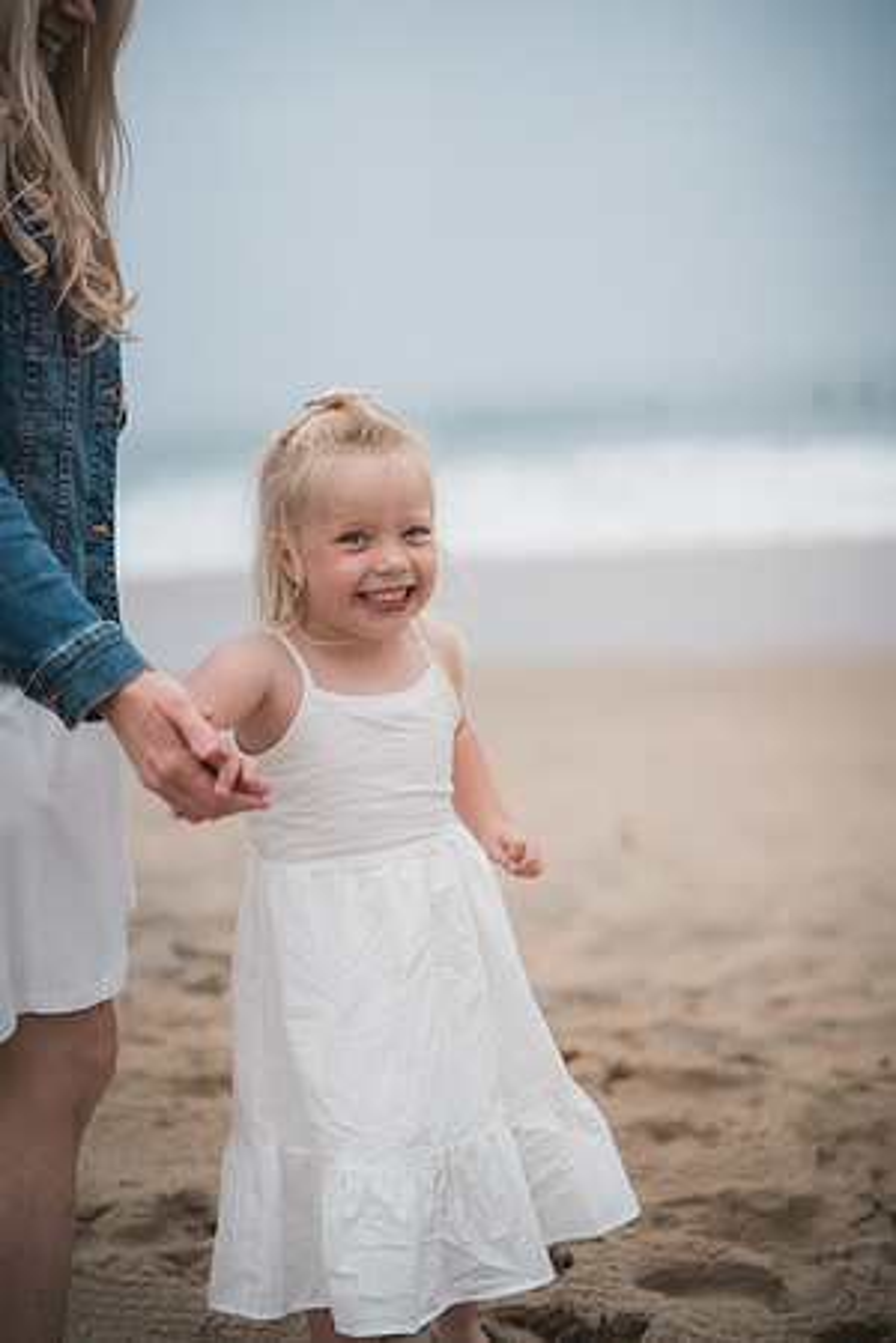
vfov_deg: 39.6
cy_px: 672
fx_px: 1867
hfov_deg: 27.0
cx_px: 448
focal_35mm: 50
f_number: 1.4
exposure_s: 1/4000
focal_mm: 50
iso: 160
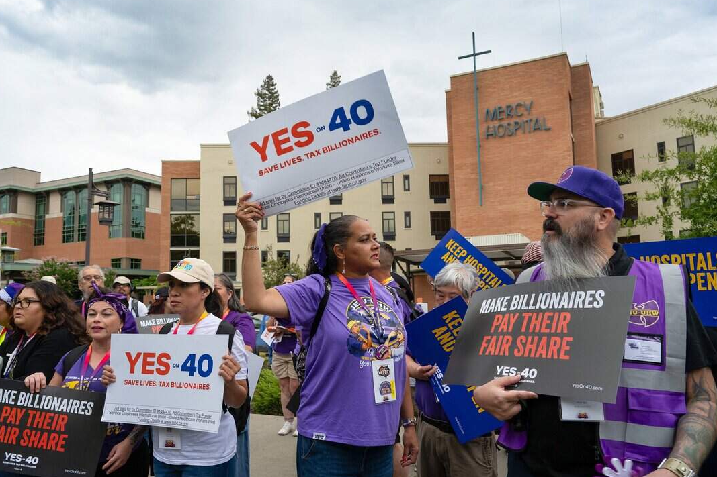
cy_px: 237
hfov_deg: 67.4
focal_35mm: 27
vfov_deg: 47.9
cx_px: 342
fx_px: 538
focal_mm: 24
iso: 400
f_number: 8
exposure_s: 1/250
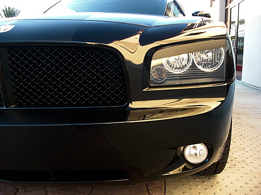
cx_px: 130
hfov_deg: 51.4
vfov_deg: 39.7
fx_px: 271
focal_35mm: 36
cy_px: 98
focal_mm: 6.3
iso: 100
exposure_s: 1/60
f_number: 2.8
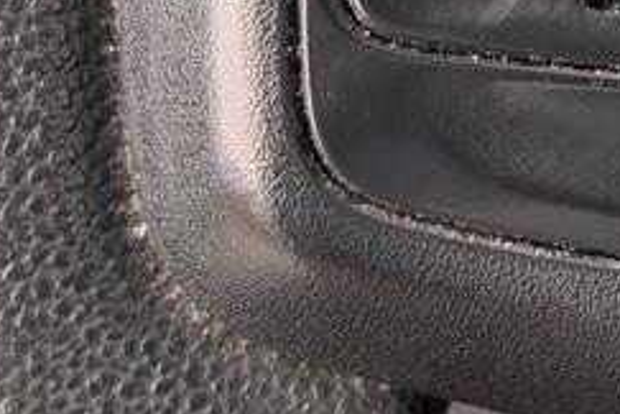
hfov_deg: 14.7
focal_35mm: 134
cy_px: -153
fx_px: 2308
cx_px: 778
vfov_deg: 10.0
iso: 809
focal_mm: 6.9
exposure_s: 1/667
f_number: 1.68
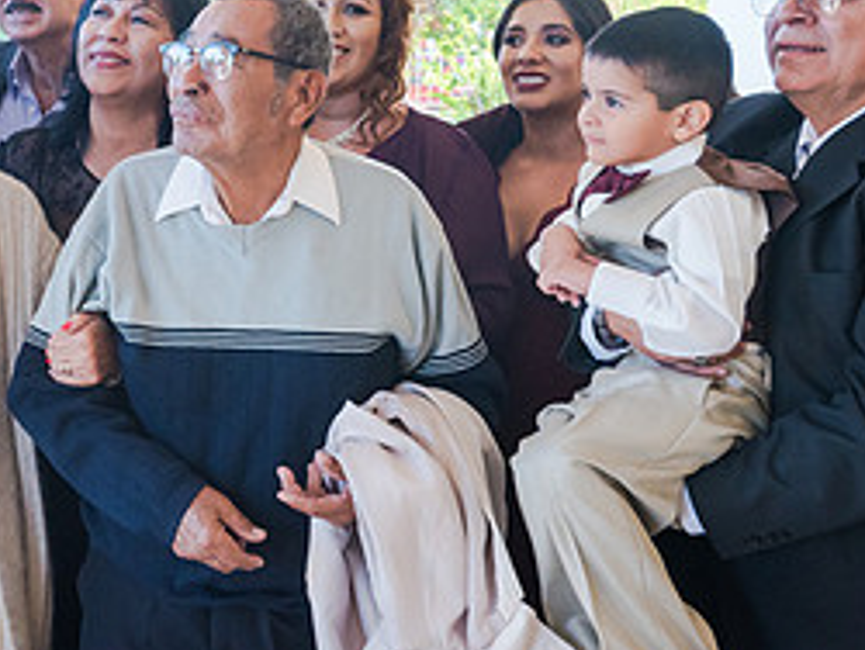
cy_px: 99
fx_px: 1451
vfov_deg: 24.7
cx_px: 86
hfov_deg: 31.6
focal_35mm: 58
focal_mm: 26
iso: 1000
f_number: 4.5
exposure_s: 1/160
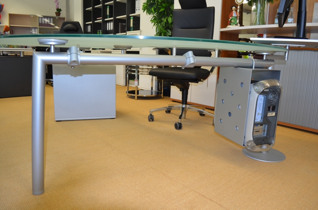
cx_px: 159
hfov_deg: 67.5
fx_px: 238
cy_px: 105
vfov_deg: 47.7
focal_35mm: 27
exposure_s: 1/60
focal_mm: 18
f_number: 3.5
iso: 900
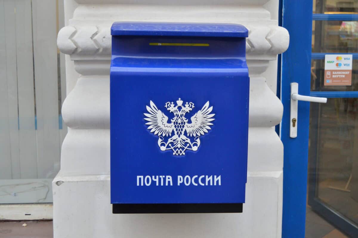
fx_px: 477
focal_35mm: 48
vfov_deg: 28.0
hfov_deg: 41.1
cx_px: 179
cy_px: 119
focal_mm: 32
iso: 1600
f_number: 5.6
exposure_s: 1/160
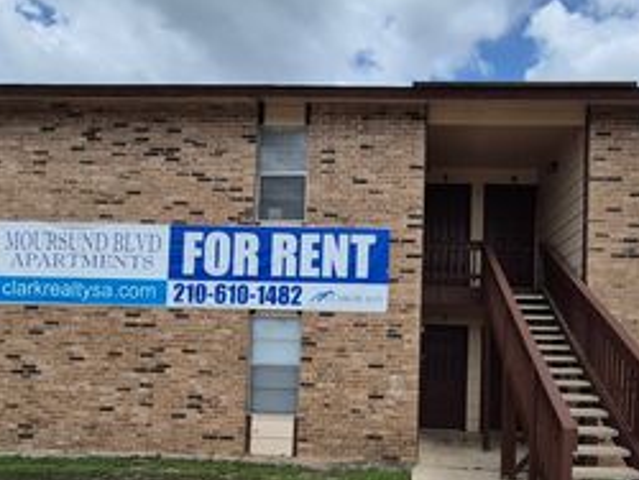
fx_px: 480
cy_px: 328
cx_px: 391
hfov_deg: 66.4
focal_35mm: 26
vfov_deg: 51.9
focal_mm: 1.74
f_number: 2.2
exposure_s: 1/2480
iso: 50
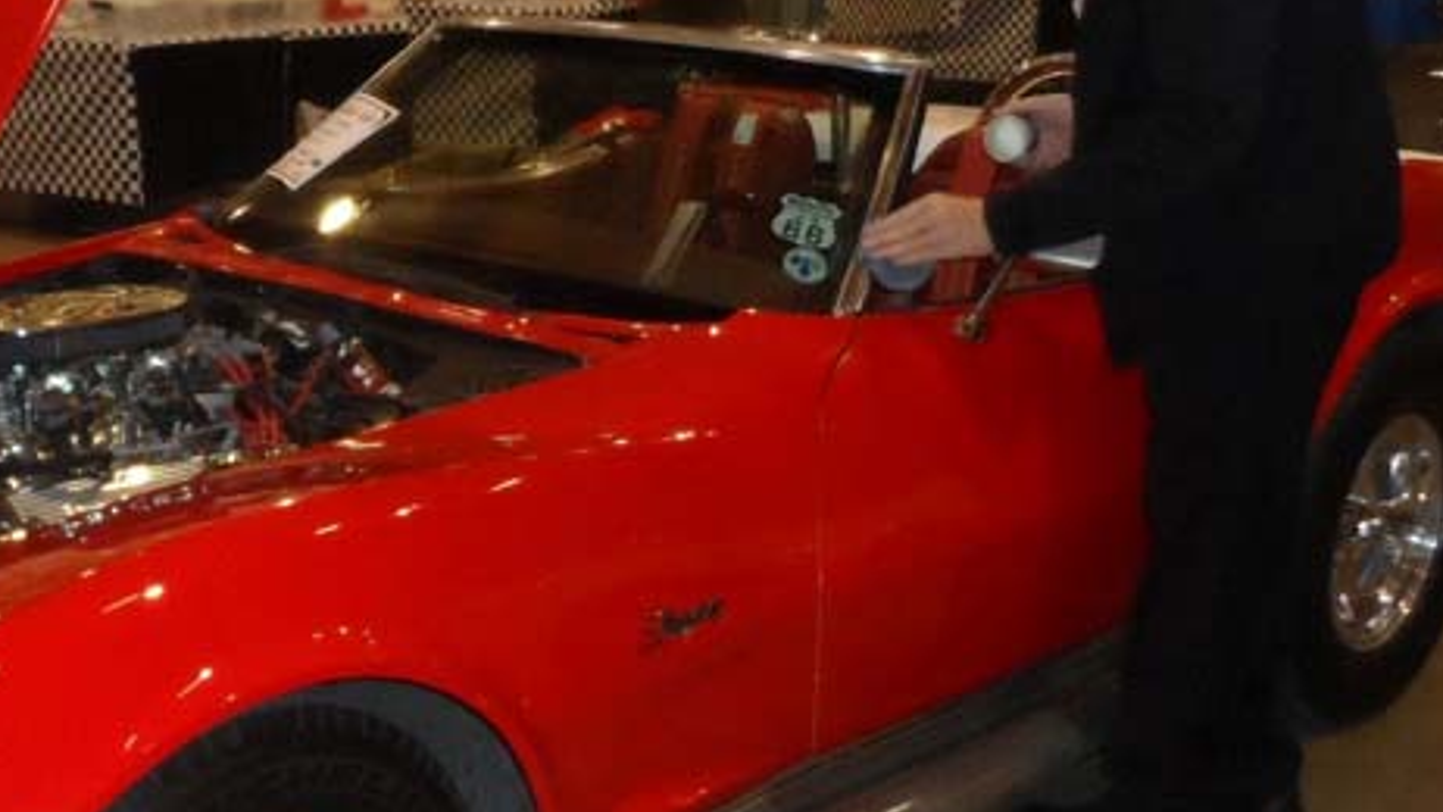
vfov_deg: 20.7
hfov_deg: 35.4
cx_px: 412
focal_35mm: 58
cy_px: 394
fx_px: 2219
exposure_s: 1/30
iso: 640
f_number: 3.2
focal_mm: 4
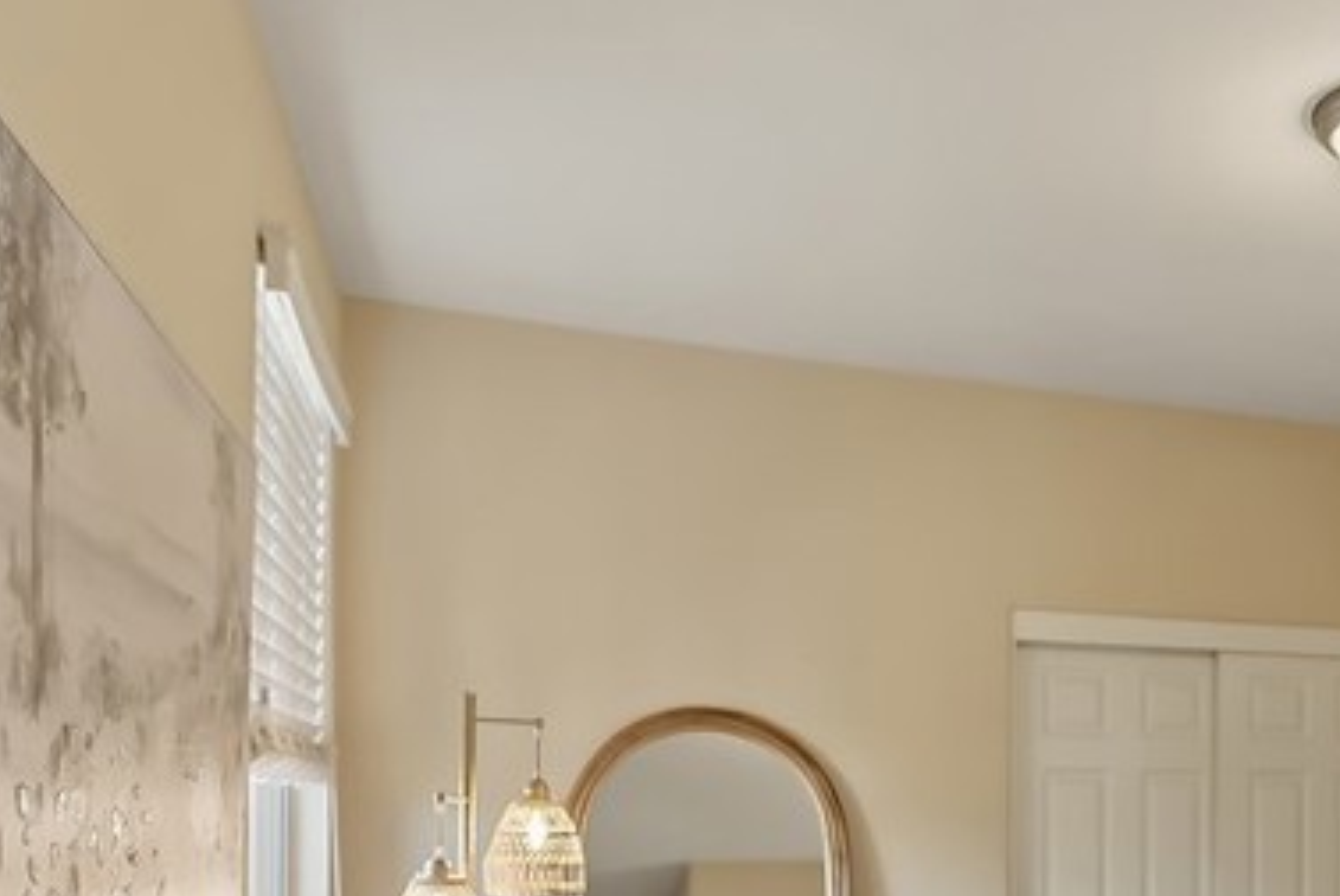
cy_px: 809
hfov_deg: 45.7
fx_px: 1415
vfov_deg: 33.3
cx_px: 1216
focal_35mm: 38
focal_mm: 14
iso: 1250
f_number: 3.5
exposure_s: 1/160
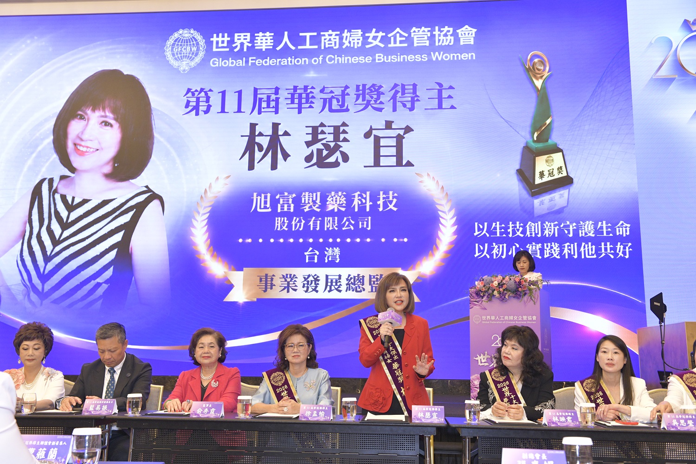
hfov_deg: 53.1
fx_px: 696
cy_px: 232
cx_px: 348
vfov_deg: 36.9
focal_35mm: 36
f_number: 5.6
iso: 2000
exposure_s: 1/125
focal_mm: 36
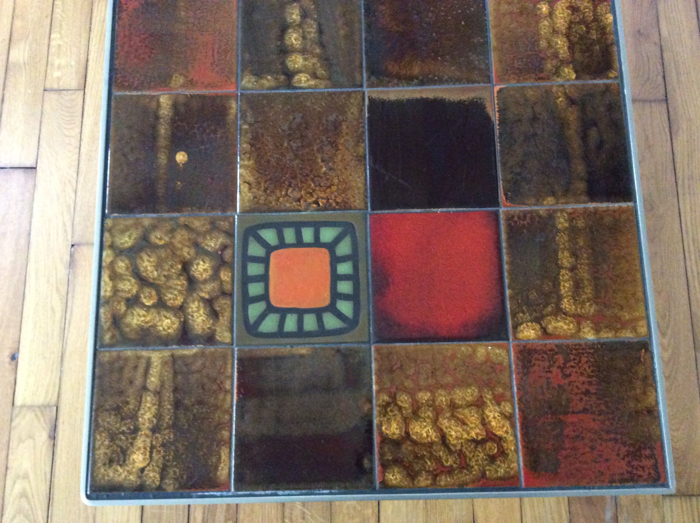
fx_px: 646
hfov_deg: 56.9
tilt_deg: -78.7
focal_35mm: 32
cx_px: 350
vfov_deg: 44.1
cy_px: 262
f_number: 2.4
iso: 500
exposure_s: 1/17
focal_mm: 3.3
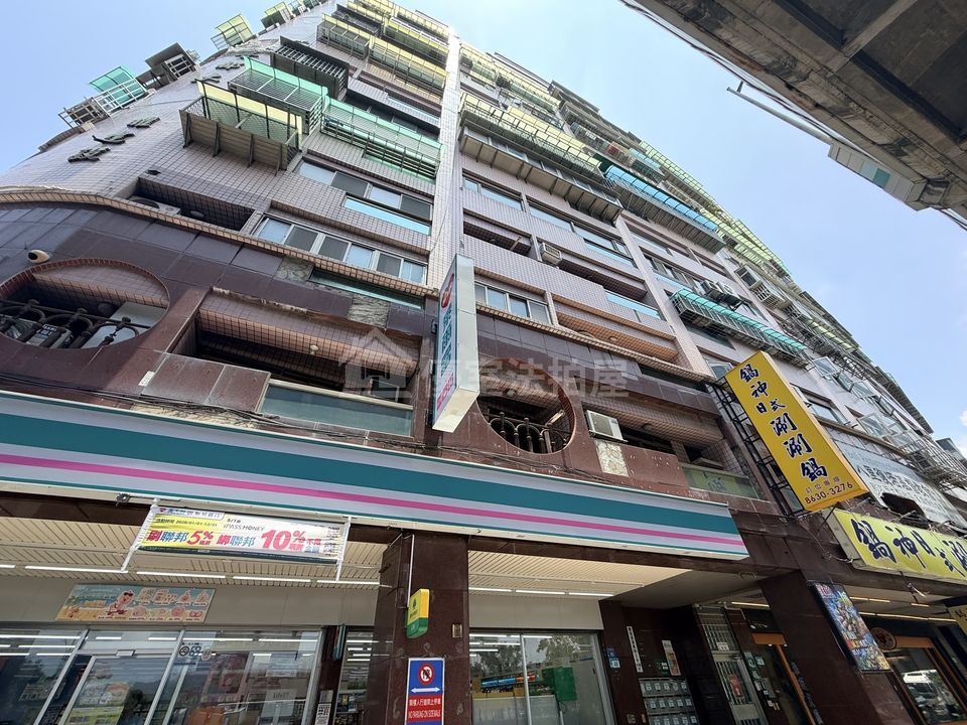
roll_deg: +4.5
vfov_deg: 85.7
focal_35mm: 14
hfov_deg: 102.1
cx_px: 484
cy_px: 362
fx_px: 391
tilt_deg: +42.3
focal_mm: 2.22
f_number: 2.2
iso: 40
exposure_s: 1/569
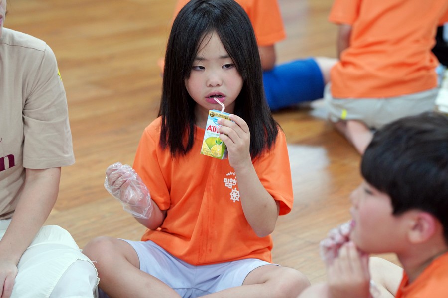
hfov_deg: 15.8
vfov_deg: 10.5
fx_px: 1618
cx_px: 224
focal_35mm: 130
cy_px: 149
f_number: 4
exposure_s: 1/160
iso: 2500
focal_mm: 130
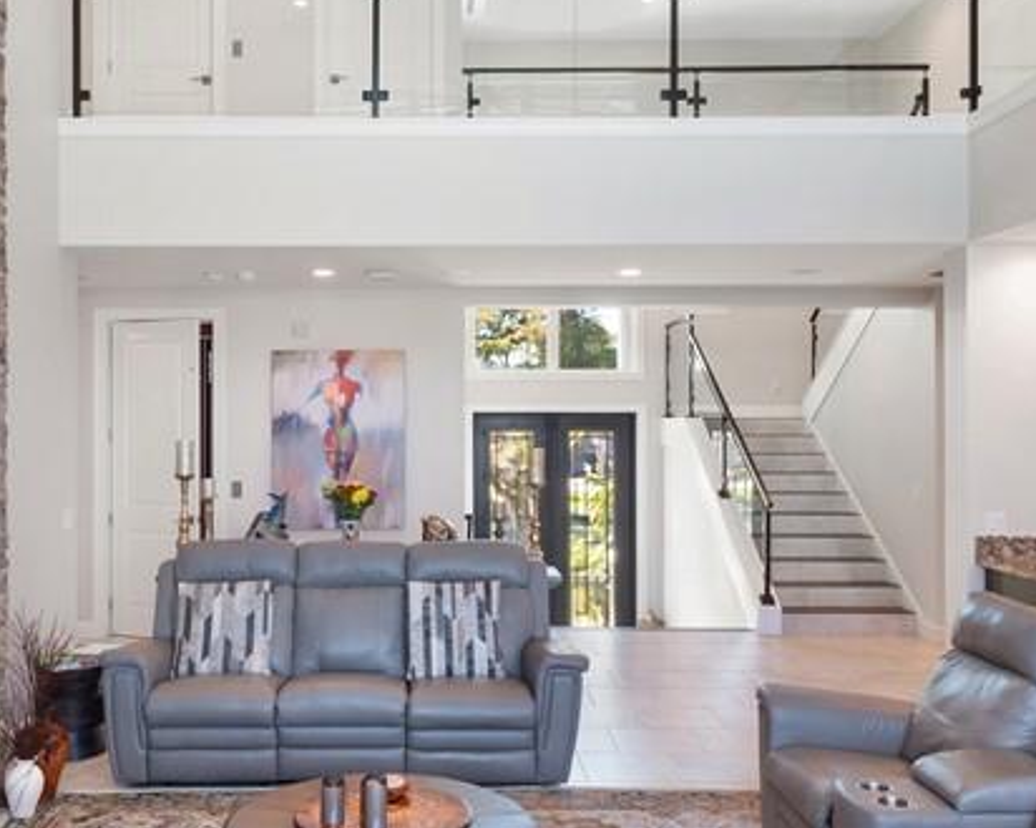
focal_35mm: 34
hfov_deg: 52.7
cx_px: 440
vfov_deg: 43.3
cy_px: 428
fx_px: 1042
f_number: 7.1
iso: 200
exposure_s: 1/8
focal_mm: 7
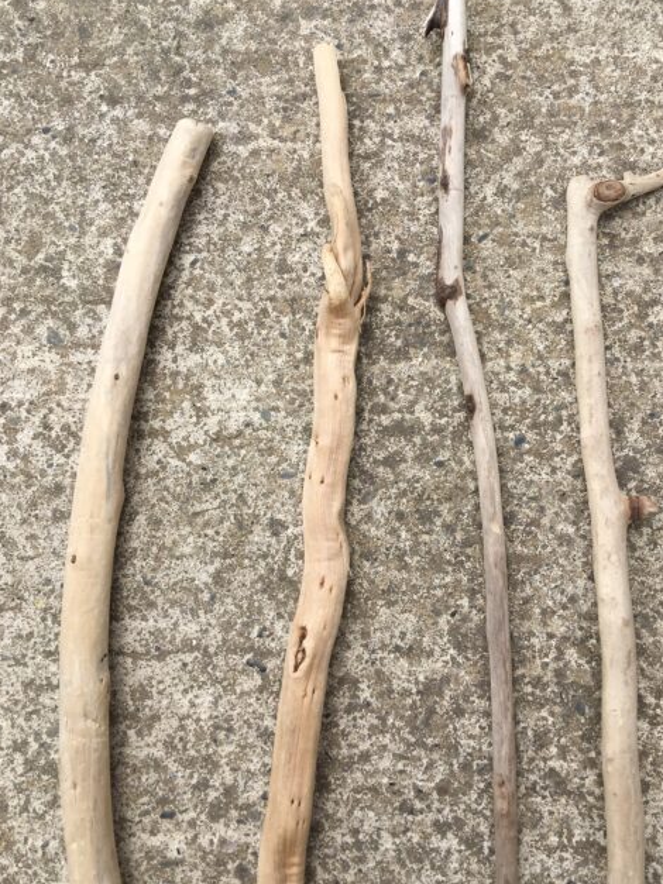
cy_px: 412
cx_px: 412
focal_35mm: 37
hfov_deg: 38.4
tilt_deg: -81.7
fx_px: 945
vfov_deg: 50.1
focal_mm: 4.15
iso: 25
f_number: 2.2
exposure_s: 1/1166
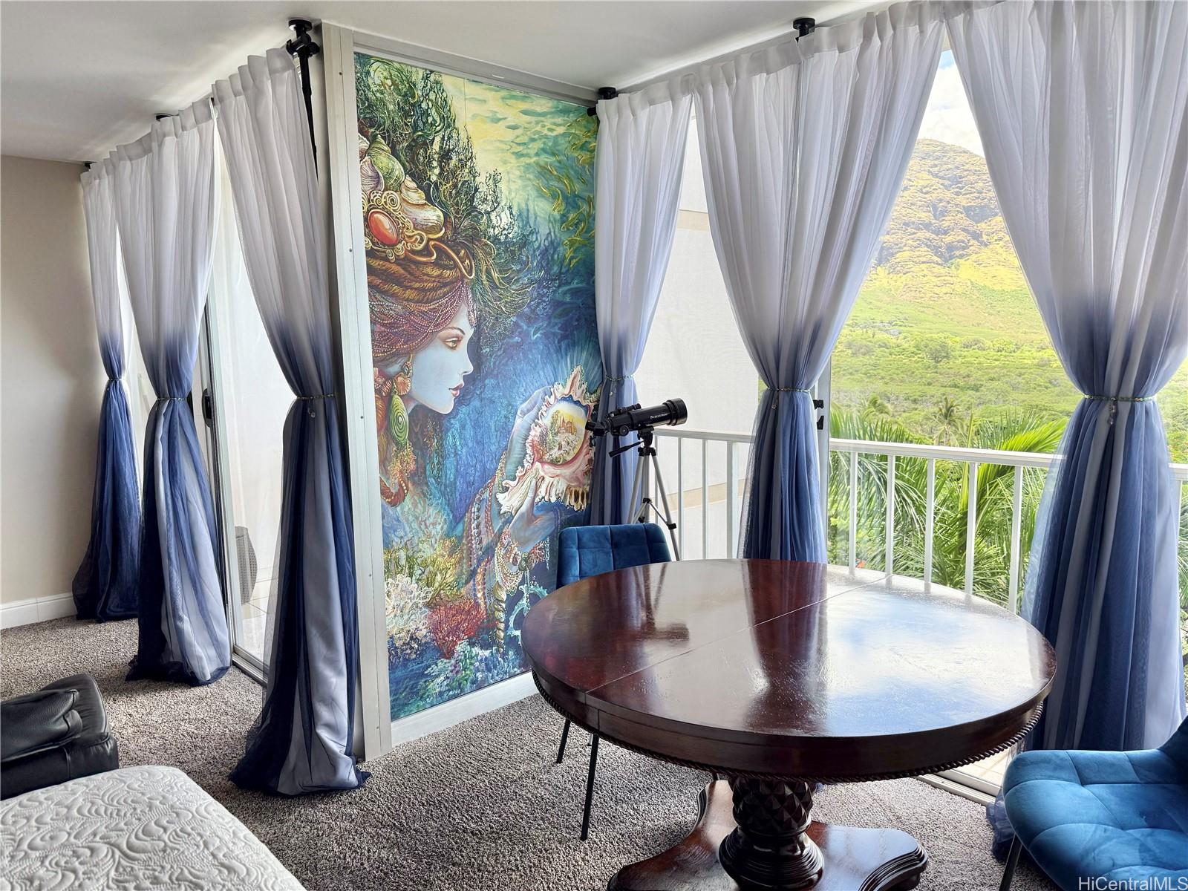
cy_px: 446
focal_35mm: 24
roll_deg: +0.8
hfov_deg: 71.6
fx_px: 824
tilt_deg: -6.5
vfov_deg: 56.8
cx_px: 594
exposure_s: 1/464
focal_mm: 6.76
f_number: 1.78
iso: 100
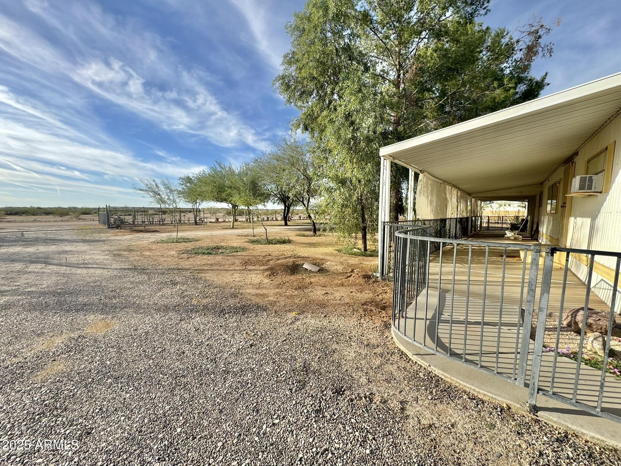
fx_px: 251
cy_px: 233
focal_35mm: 14
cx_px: 310
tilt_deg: -5.4
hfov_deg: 102.1
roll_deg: -0.2
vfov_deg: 85.7
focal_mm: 2.22
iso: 50
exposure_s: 1/1160
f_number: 2.2
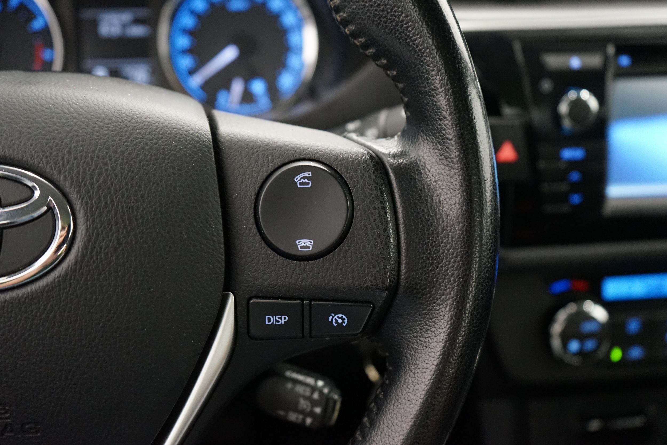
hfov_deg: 53.1
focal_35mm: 36
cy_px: 222
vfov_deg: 36.9
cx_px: 334
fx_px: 667
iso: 4000
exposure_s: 1/60
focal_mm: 36
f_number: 4
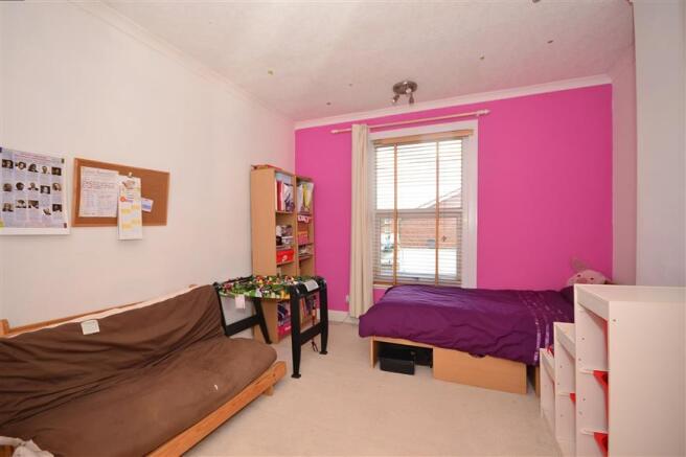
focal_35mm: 15
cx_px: 343
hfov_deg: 100.4
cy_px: 228
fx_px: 286
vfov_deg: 77.3
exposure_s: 1/80
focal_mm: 10
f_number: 7.1
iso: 200
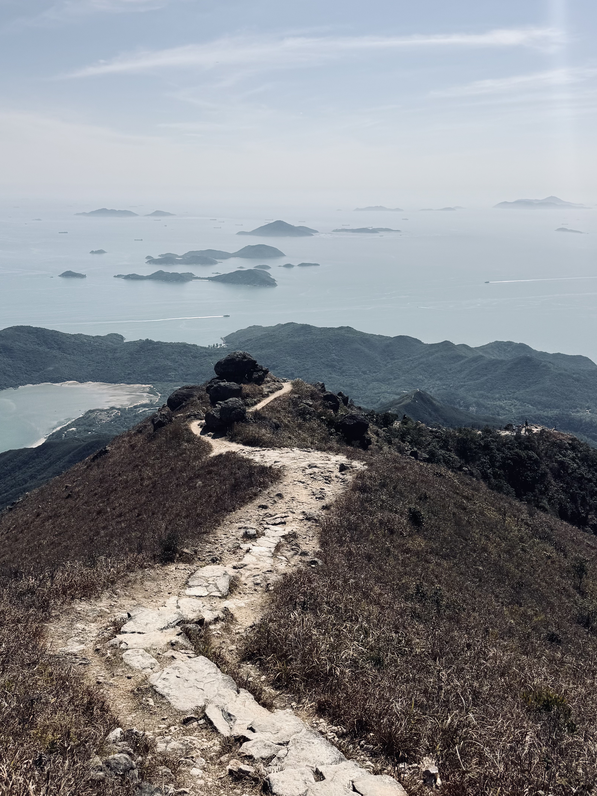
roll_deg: +0.8
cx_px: 259
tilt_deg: -12.6
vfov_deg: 58.2
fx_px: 713
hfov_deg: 45.3
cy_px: 355
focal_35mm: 31
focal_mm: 6.76
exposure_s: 1/12346
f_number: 1.78
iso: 80
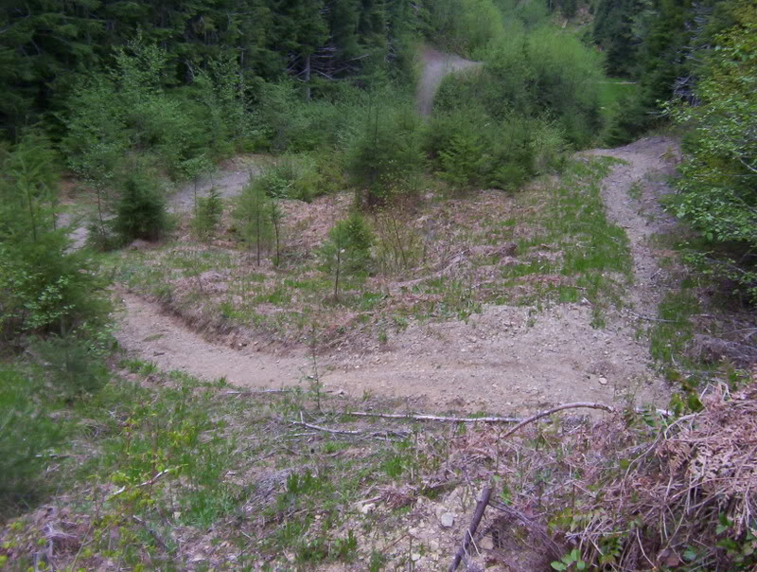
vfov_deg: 39.8
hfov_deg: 51.2
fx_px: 789
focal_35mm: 36
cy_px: 286
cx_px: 378
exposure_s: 1/59.6
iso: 100
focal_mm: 5.54
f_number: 2.76
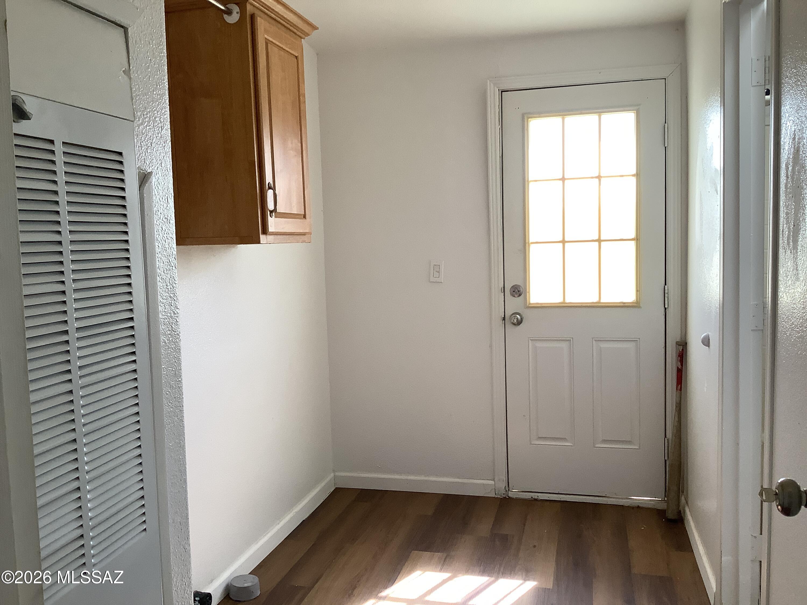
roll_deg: +2.1
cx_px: 404
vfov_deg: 45.4
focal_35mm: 31
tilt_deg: -5.2
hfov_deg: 58.4
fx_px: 723
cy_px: 302
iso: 80
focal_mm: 3.3
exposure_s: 1/120
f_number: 2.4
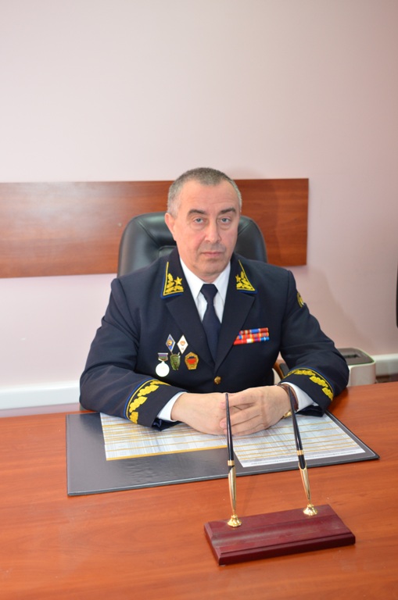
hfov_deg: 35.4
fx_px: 624
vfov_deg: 51.4
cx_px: 199
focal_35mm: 38
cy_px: 300
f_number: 4
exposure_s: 1/60
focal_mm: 25
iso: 800
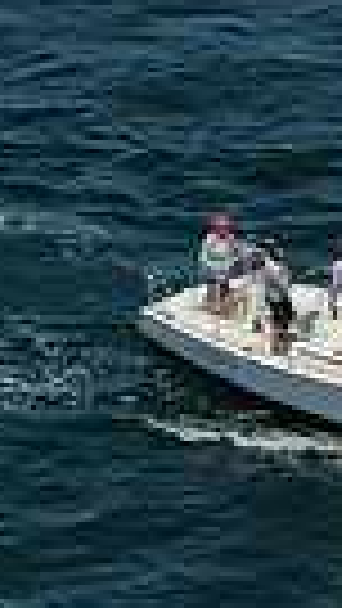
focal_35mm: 225
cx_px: 914
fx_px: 3625
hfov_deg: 5.2
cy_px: -52
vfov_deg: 9.5
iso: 100
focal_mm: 8.6
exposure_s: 1/1600
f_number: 3.8
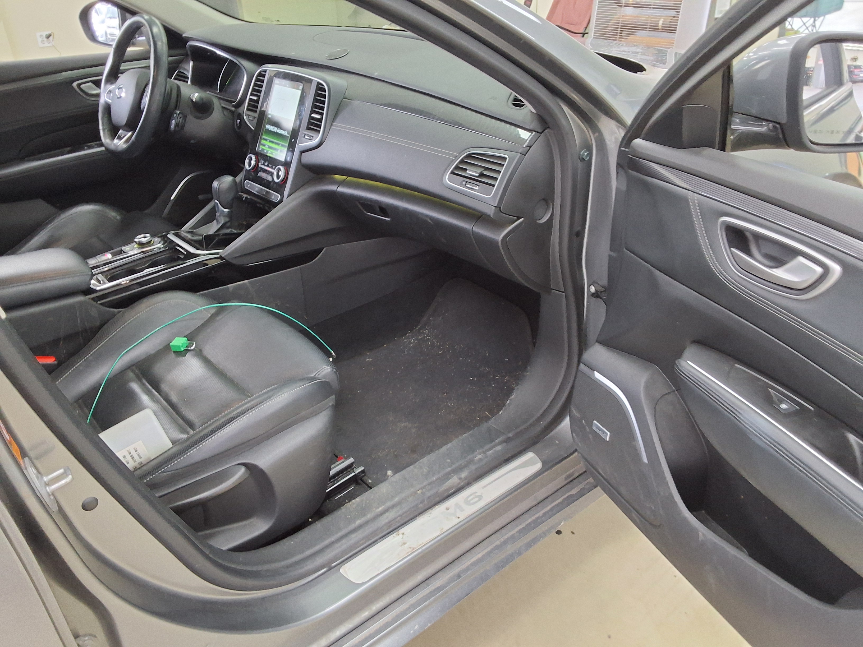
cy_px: 324
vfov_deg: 49.7
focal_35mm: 28
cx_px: 432
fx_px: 698
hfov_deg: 63.4
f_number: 1.9
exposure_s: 1/40
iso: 160
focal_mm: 2.91
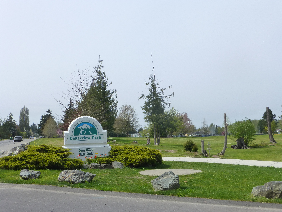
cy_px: 106
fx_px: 358
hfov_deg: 42.9
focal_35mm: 44
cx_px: 141
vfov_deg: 32.9
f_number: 4.1
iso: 160
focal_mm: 7.9
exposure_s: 1/1600
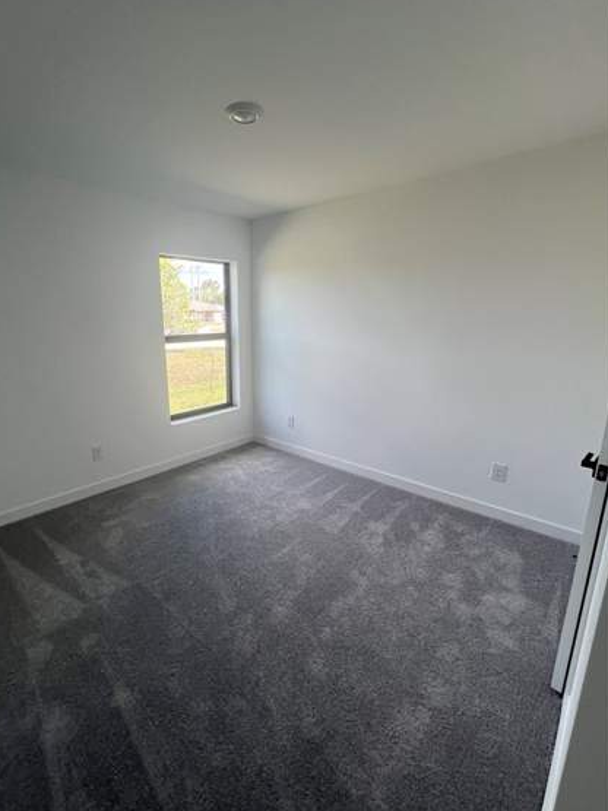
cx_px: 265
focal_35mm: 15
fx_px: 351
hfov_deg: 81.3
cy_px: 403
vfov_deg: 98.2
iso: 80
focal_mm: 1.57
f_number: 1.8
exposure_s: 1/120
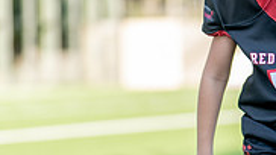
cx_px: 234
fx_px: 1477
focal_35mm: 202
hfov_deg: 10.6
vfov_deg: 6.0
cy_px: 110
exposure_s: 1/1600
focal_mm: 50
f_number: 1.2
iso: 100
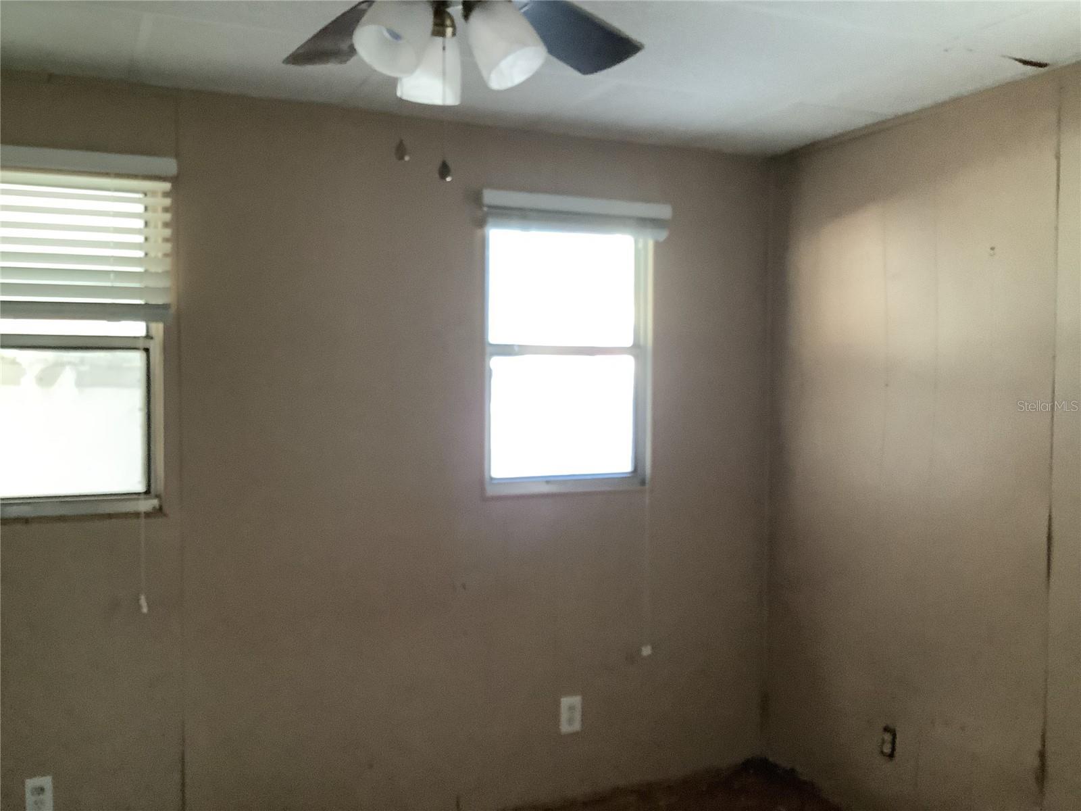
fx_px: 968
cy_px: 406
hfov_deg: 58.4
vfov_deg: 45.4
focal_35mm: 31
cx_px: 540
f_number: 2.4
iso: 400
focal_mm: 3.3
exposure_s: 1/33
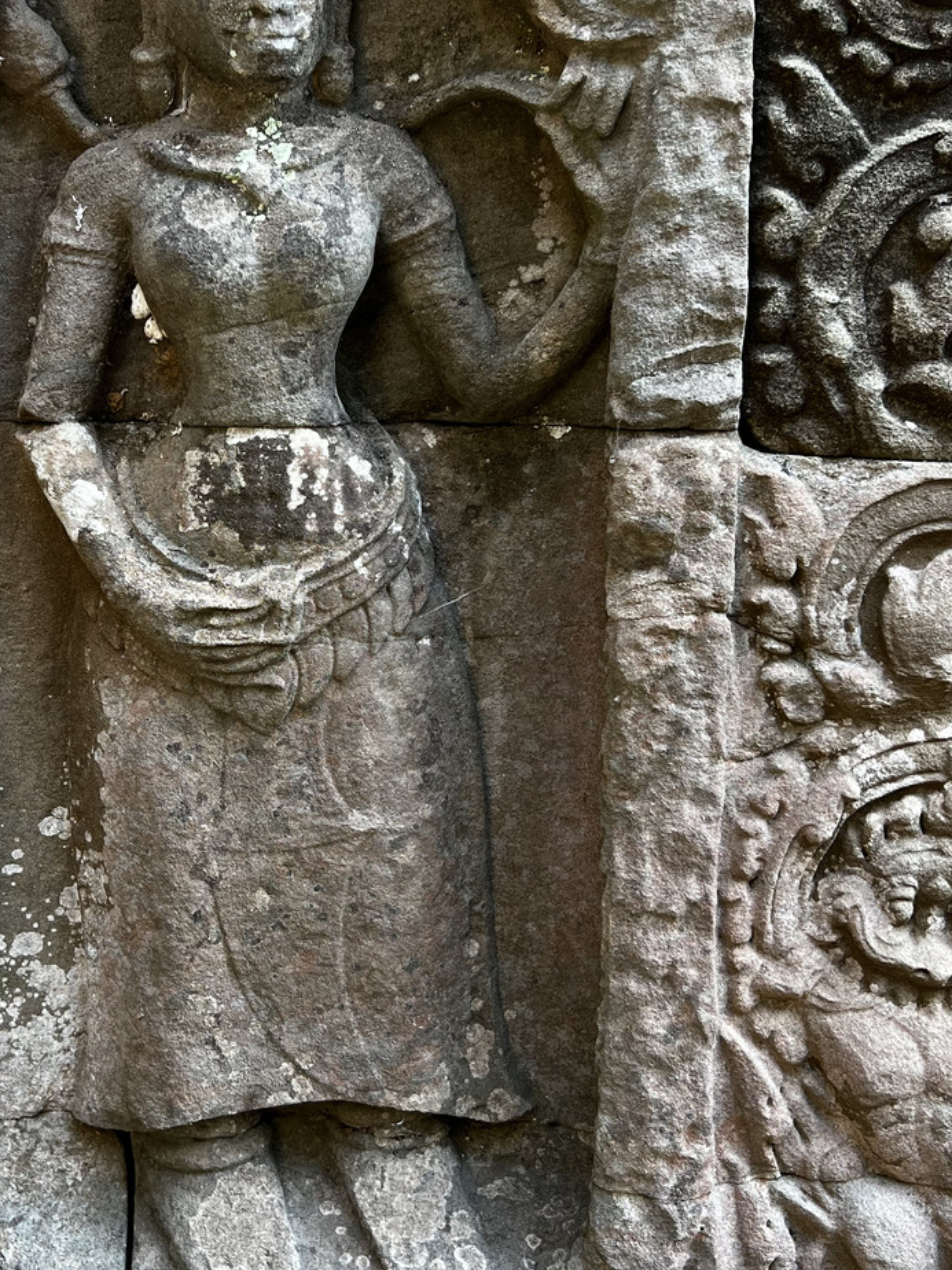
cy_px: 520
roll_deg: -0.2
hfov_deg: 31.9
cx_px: 301
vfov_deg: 41.9
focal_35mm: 45
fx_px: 1650
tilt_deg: -2.9
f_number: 1.5
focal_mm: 5.7
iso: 64
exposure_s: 1/121
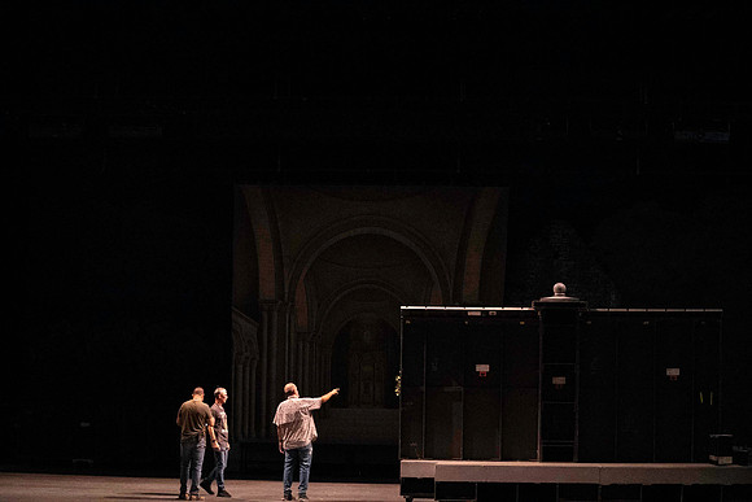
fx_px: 1462
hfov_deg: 28.8
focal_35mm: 70
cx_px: 376
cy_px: 251
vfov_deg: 19.5
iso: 25600
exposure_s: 1/320
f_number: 5
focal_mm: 70
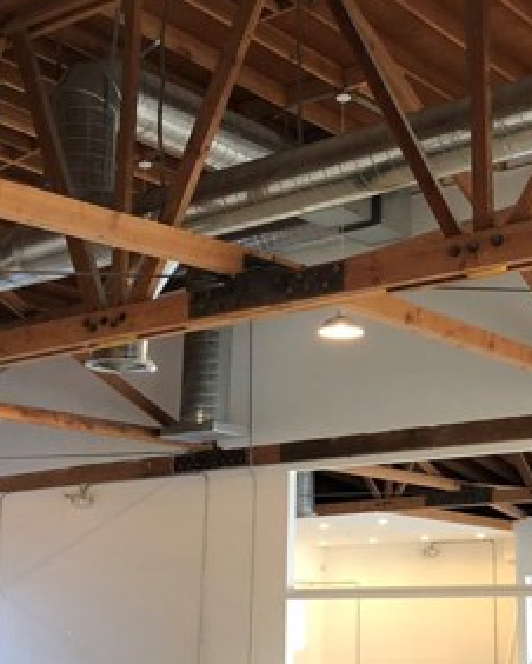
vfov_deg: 30.5
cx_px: 388
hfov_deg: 24.4
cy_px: 348
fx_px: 1219
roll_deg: -0.7
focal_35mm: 62
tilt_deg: +14.1
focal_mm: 3.99
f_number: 1.8
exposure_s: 1/15
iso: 40
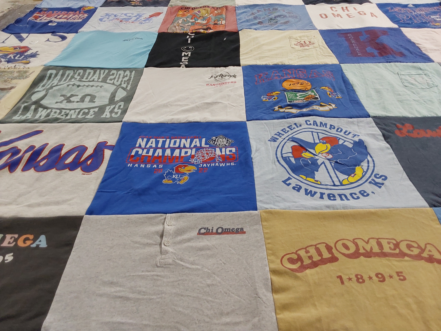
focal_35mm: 28
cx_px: 220
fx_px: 357
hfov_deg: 63.4
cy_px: 166
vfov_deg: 49.7
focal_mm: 2.91
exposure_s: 1/60
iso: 100
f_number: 1.9
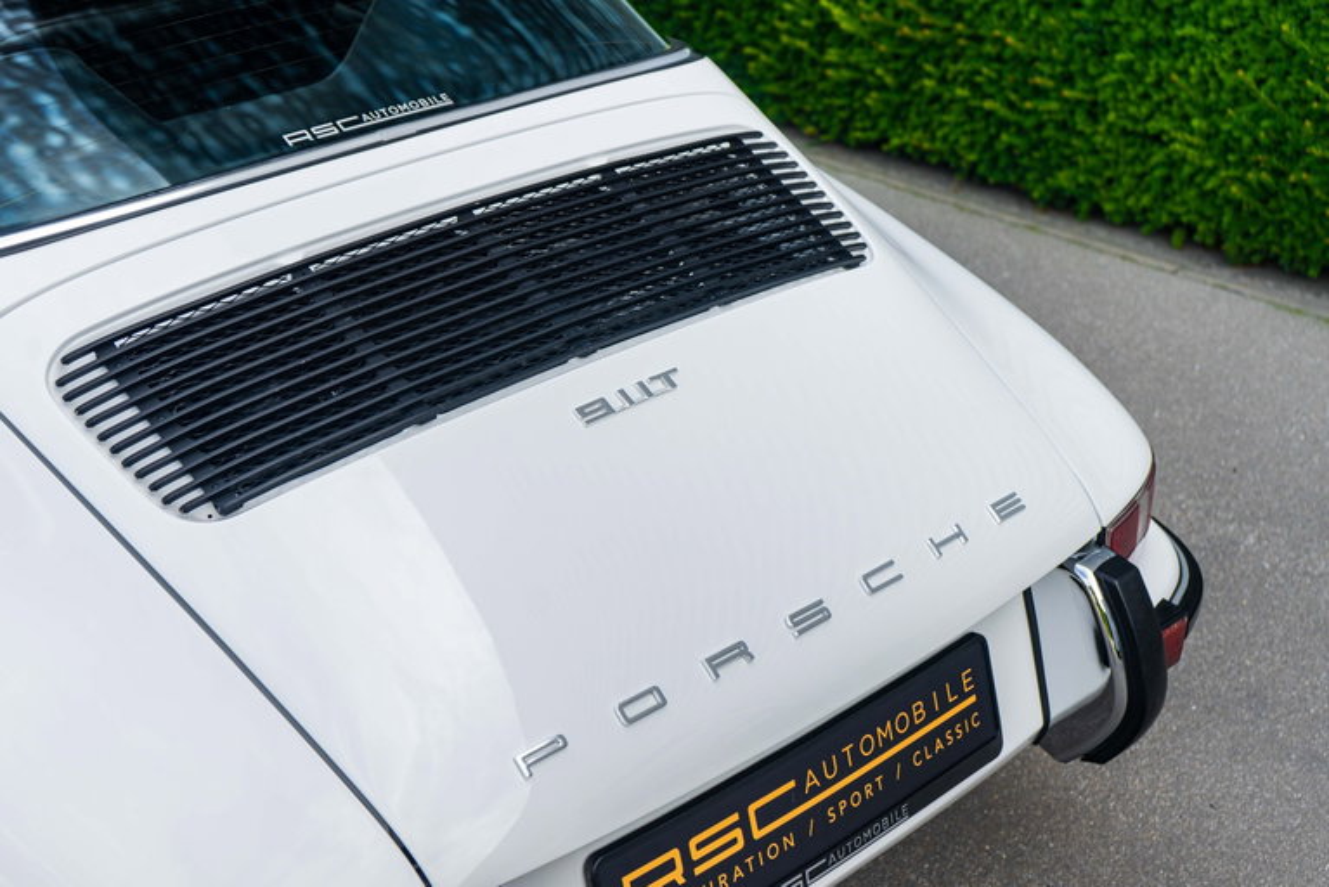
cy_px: 444
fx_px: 2031
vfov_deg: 24.6
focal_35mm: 55
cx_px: 664
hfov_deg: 36.2
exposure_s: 1/60
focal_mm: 55
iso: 50
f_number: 5
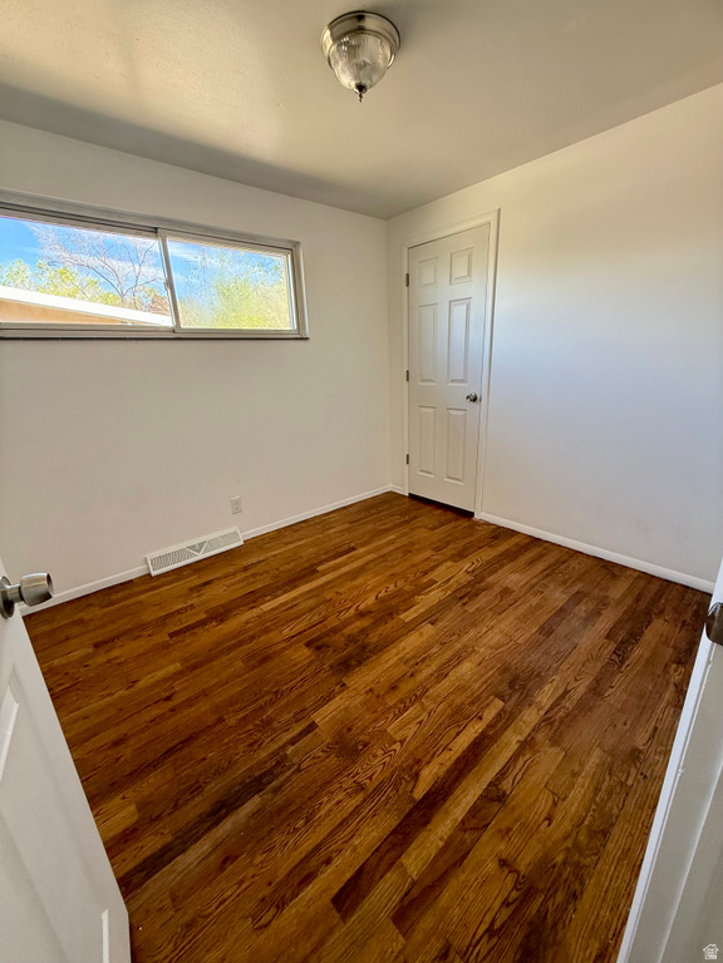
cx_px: 362
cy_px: 482
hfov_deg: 85.7
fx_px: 390
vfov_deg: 102.1
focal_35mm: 14
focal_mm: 2.22
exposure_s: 1/99
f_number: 2.2
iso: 160
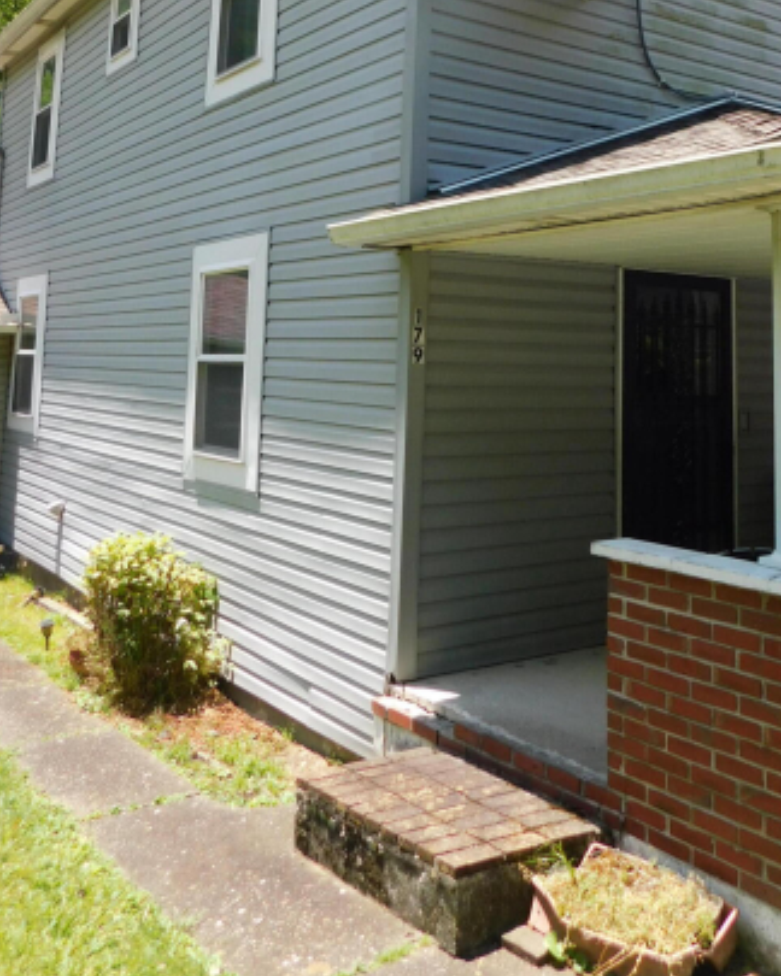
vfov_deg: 46.9
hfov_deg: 39.9
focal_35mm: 37
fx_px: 1069
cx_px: 489
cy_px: 218
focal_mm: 4
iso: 125
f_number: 3
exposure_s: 1/640
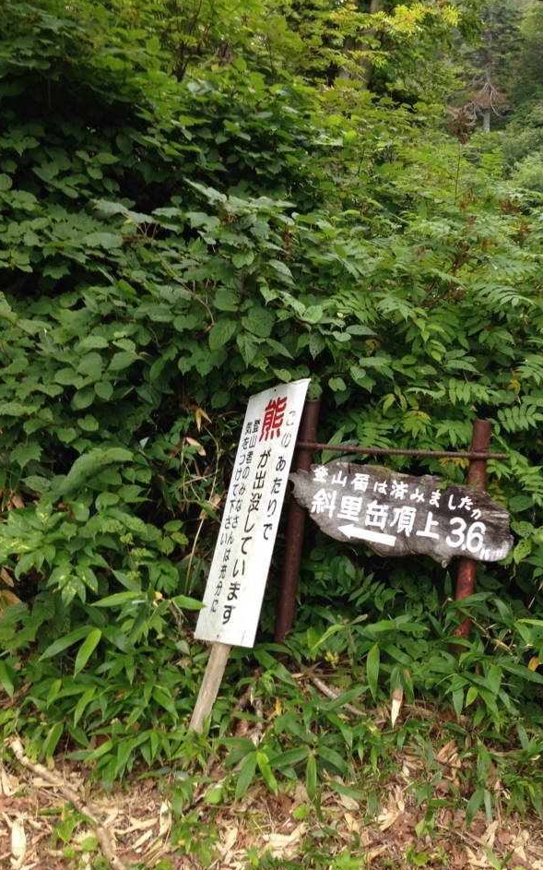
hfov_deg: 33.4
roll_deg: -1.0
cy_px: 423
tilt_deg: -3.8
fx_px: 900
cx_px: 344
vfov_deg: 51.5
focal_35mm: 38
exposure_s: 1/60
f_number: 2.4
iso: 50
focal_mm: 4.12
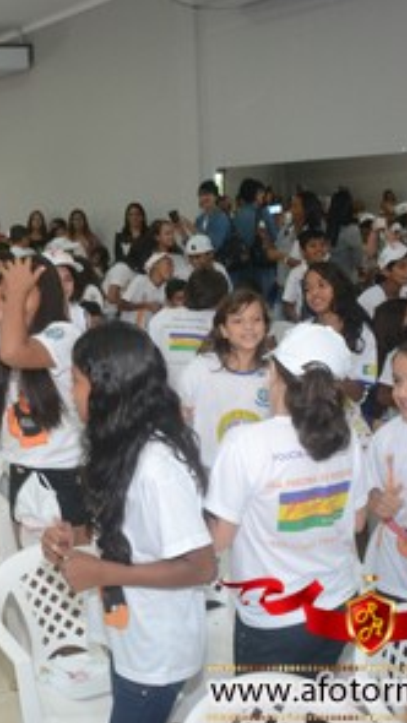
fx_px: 921
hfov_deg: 23.9
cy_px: 365
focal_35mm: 48
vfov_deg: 42.9
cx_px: 2
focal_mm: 20
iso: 1600
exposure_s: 1/100
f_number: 3.5
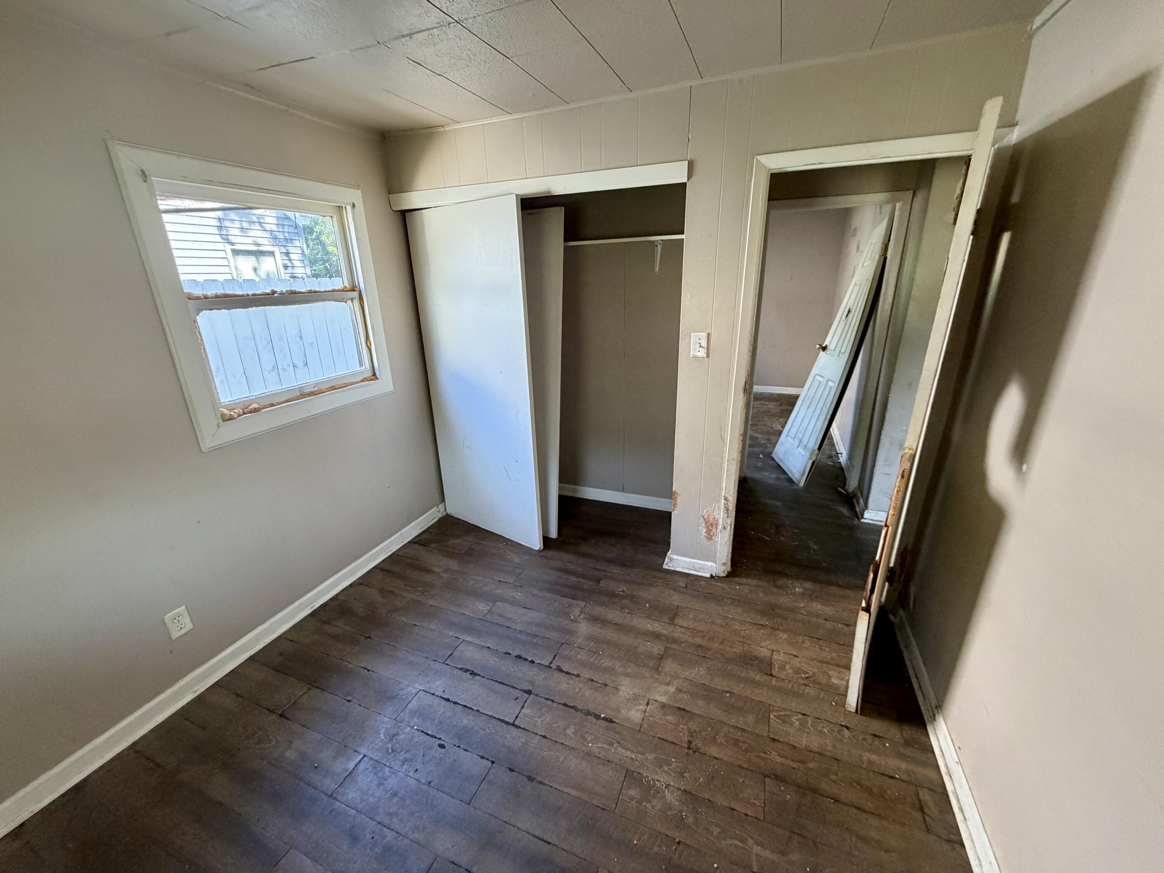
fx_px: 471
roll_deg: +1.6
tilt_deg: -17.3
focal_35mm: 14
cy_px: 436
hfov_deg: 102.1
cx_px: 582
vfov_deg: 85.7
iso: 320
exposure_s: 1/97
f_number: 2.2
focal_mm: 2.22
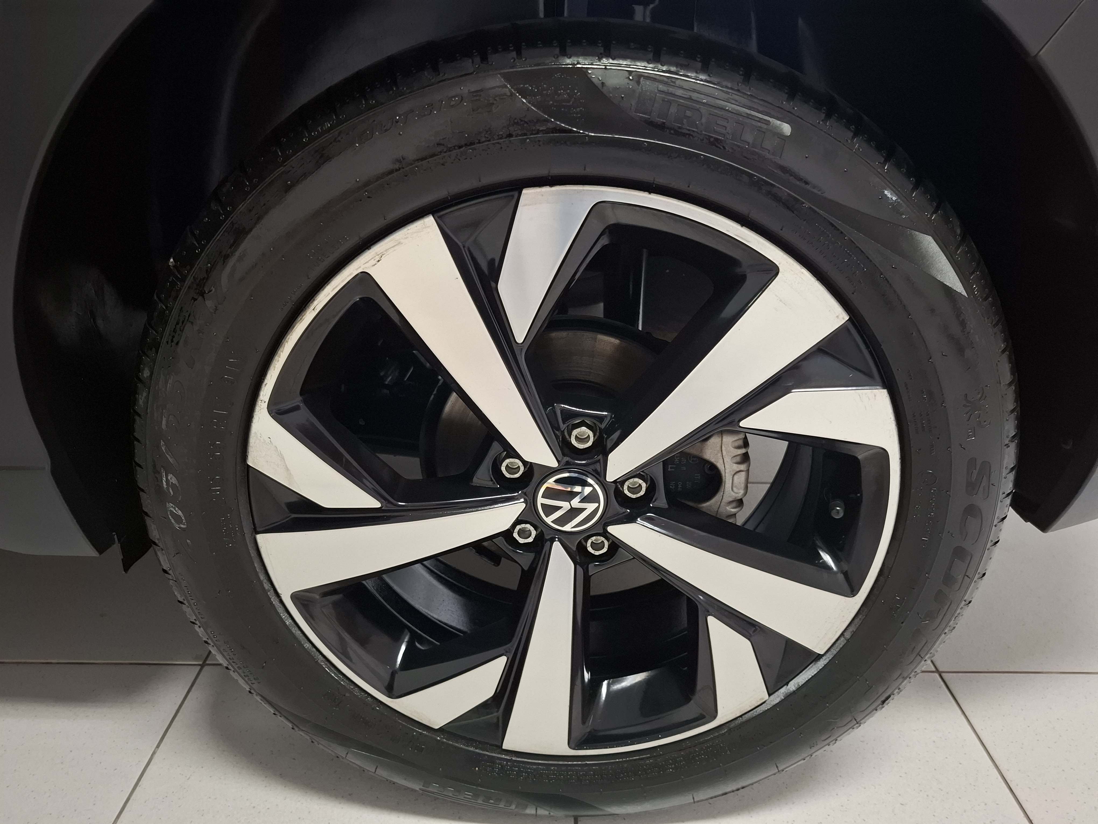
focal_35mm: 23
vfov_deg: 58.9
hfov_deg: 73.9
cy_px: 412
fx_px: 730
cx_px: 549
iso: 320
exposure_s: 1/30
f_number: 1.8
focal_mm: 5.54
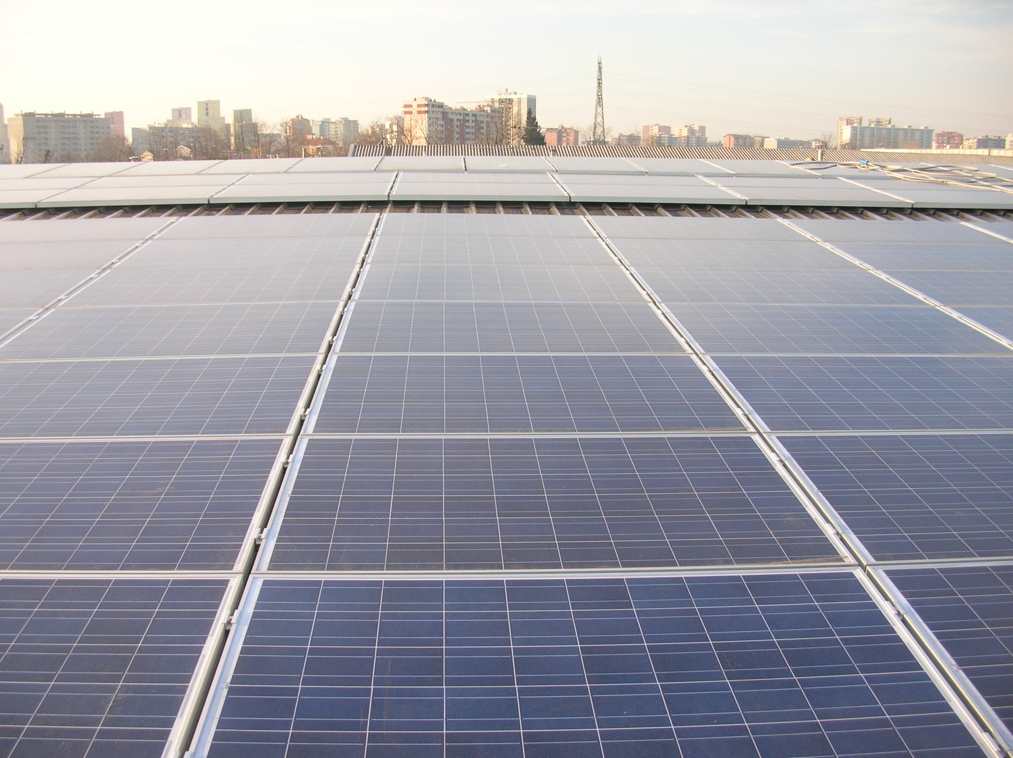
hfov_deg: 52.7
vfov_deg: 40.6
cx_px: 506
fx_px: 1023
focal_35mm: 35
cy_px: 379
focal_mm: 5.8
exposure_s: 1/272
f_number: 2.8
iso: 50
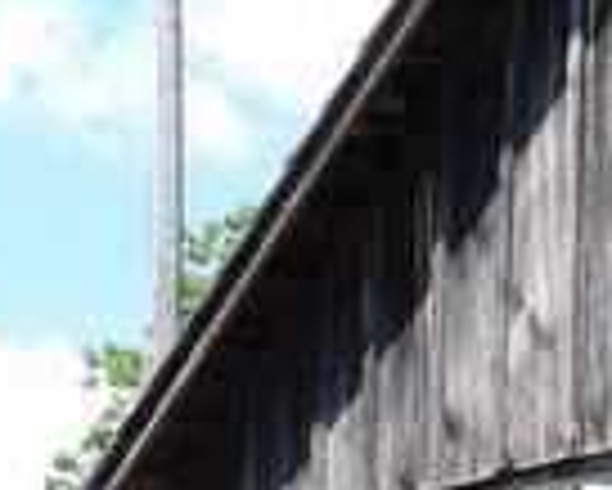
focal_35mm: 236
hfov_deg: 7.6
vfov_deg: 6.4
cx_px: 1449
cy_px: 836
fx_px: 4278
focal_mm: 7.4
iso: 100
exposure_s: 1/640
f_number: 3.2
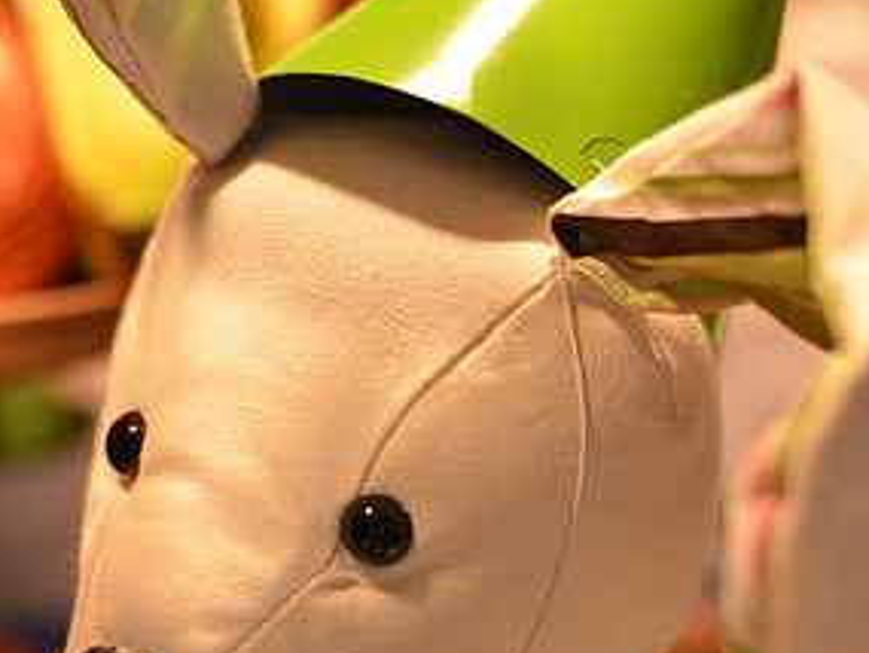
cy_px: 554
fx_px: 9820
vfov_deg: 3.8
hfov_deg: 5.1
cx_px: 390
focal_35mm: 391
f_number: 2.8
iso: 3200
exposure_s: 1/125
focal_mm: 200
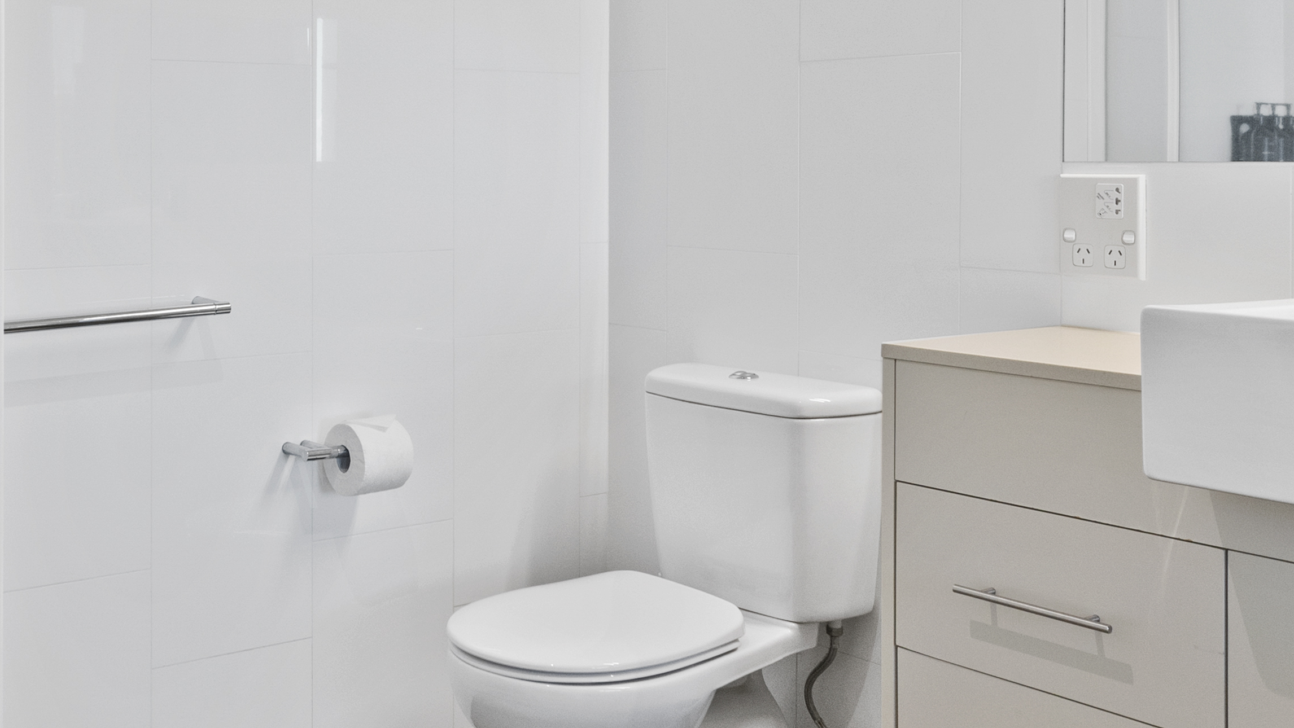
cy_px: 185
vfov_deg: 26.8
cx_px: 313
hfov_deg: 44.7
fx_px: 1510
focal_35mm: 44
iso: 500
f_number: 11
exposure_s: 1/15
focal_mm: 16
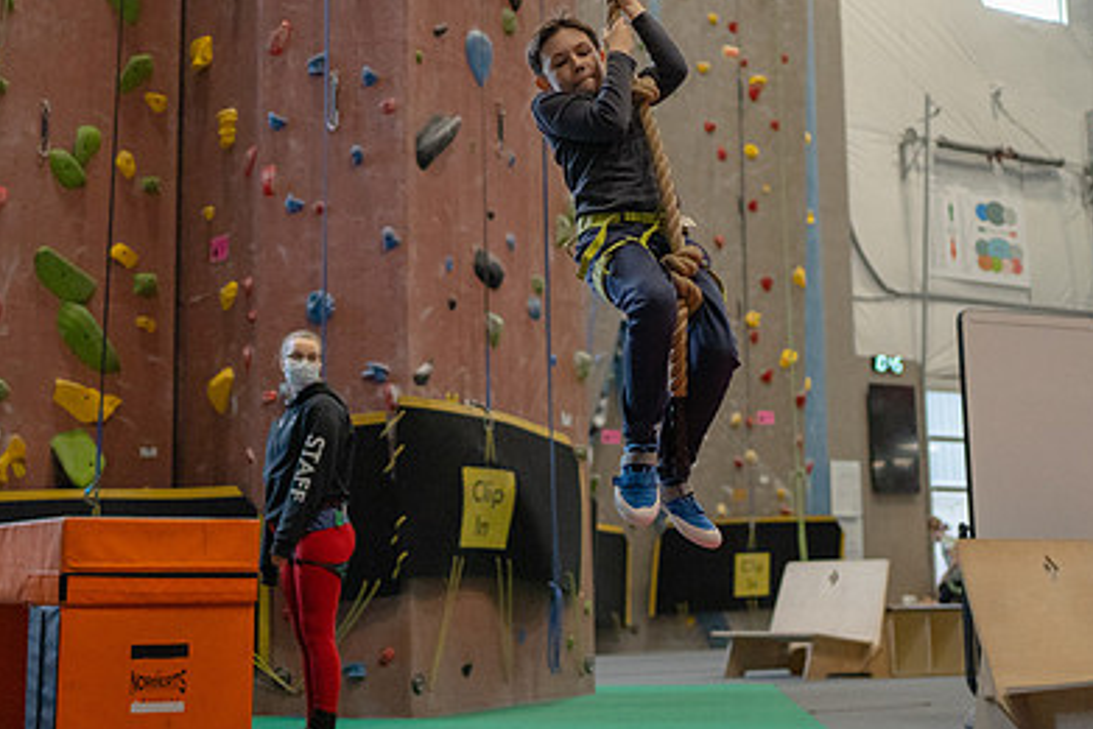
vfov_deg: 25.0
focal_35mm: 54
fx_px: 1640
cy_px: 280
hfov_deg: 36.8
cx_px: 470
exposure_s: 1/1600
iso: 5000
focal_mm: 35
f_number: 1.8
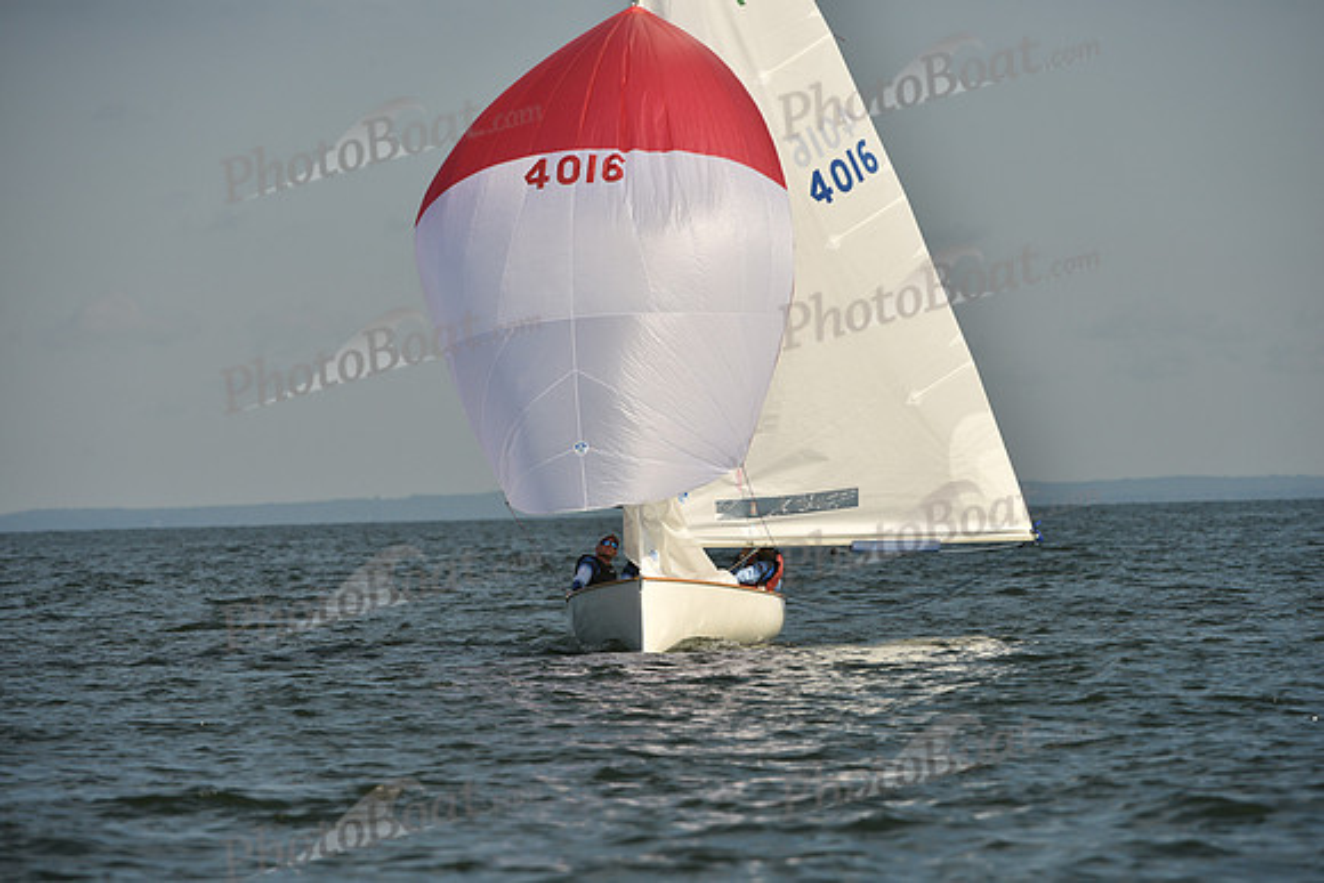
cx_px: 662
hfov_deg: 6.2
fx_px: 12139
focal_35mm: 330
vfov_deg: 4.2
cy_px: 442
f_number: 7.1
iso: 250
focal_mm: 330
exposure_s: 1/1600
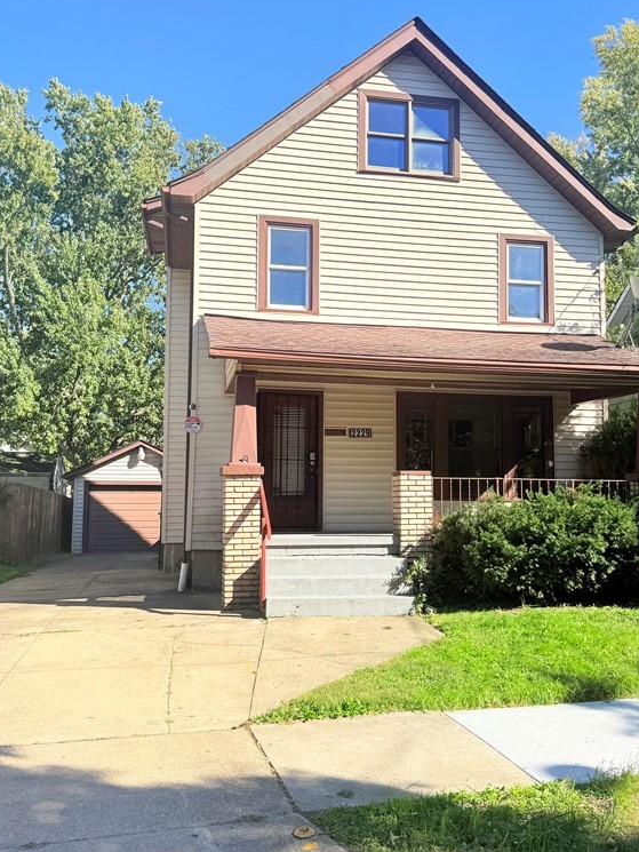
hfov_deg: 42.9
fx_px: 812
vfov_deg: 55.3
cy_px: 423
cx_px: 357
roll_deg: +0.1
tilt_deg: +6.9
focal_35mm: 33
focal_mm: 6.76
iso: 80
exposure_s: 1/3279
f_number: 1.78
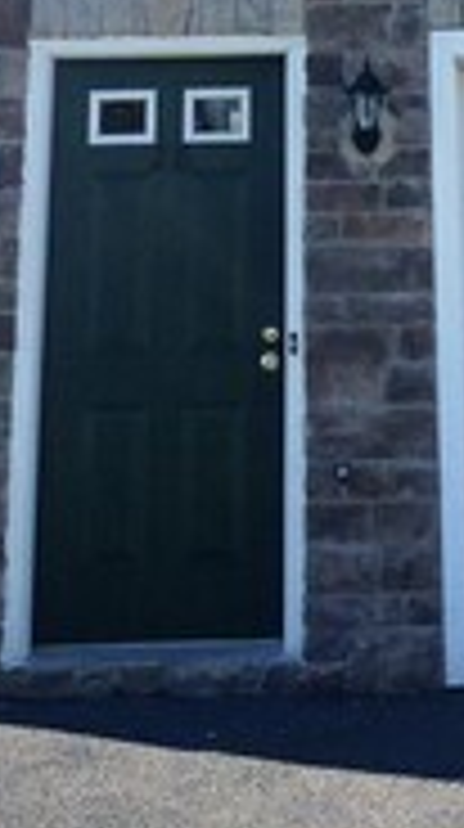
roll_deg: +2.5
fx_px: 1888
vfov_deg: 22.0
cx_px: 412
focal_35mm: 86
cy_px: -274
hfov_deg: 13.9
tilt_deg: +15.5
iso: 32
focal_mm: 4.15
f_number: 2.2
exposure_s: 1/977
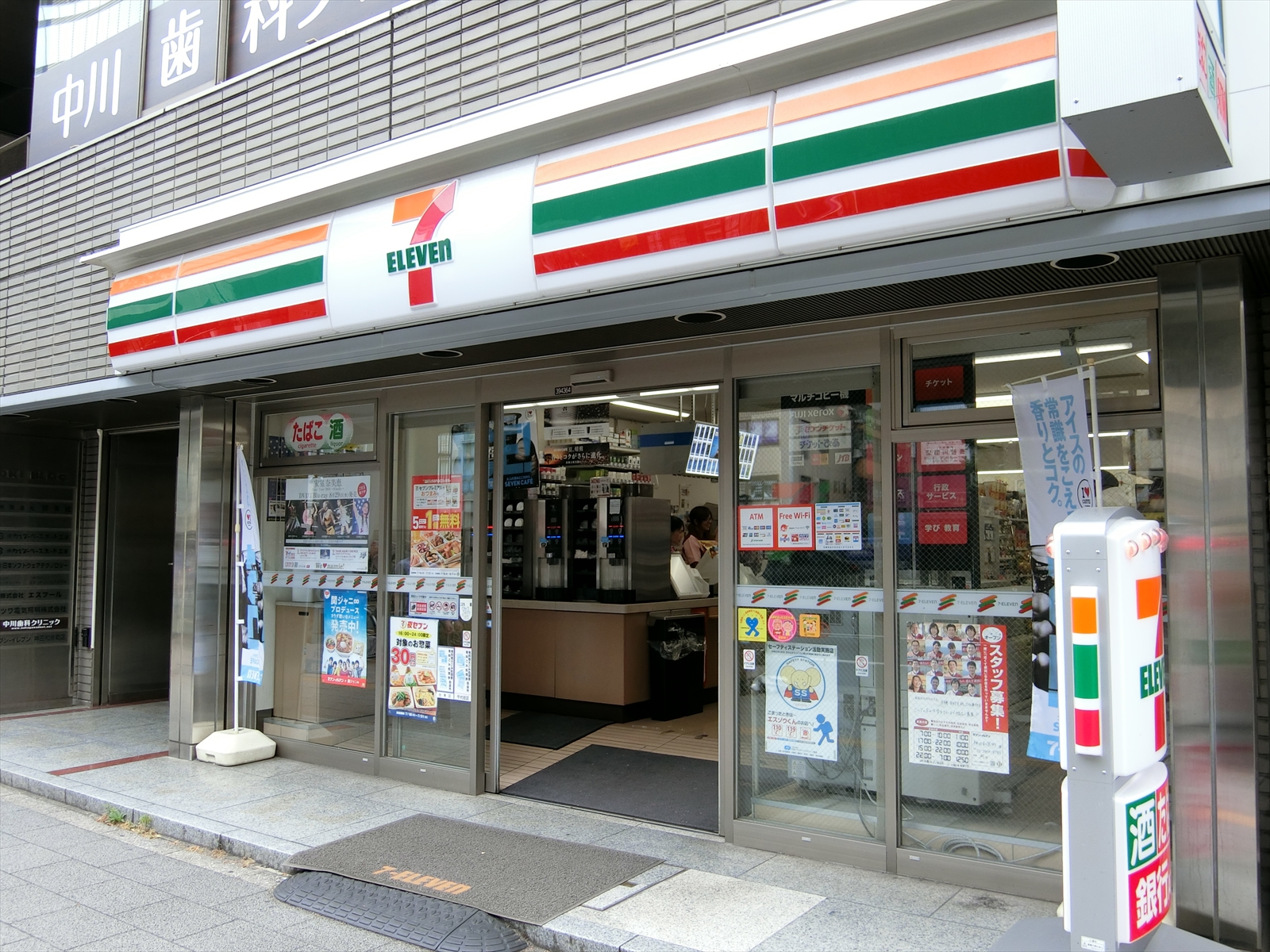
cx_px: 635
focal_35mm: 30
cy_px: 476
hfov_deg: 60.0
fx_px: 1101
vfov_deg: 46.8
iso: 100
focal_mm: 6.4
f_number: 3.3
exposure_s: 1/125
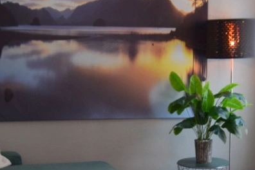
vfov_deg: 14.6
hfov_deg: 21.9
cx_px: 144
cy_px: 146
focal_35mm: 93
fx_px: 659
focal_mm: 24
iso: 1600
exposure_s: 1/60
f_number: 5
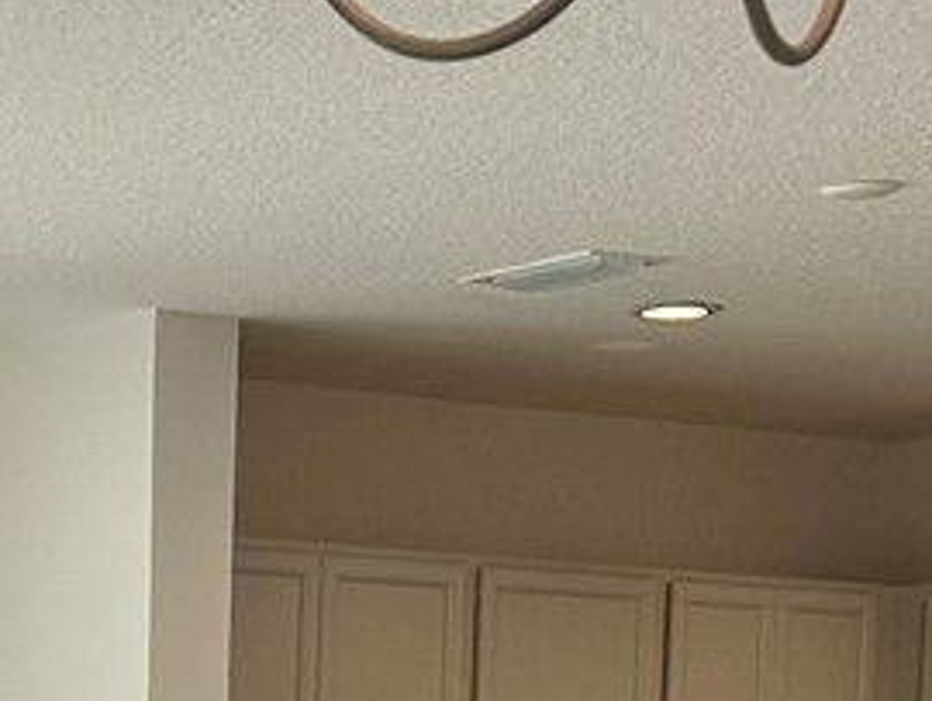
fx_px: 3827
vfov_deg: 9.6
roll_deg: +0.3
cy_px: 1506
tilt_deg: -7.5
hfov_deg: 13.5
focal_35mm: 142
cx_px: -166
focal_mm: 6.86
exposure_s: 1/999
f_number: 1.78
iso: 80
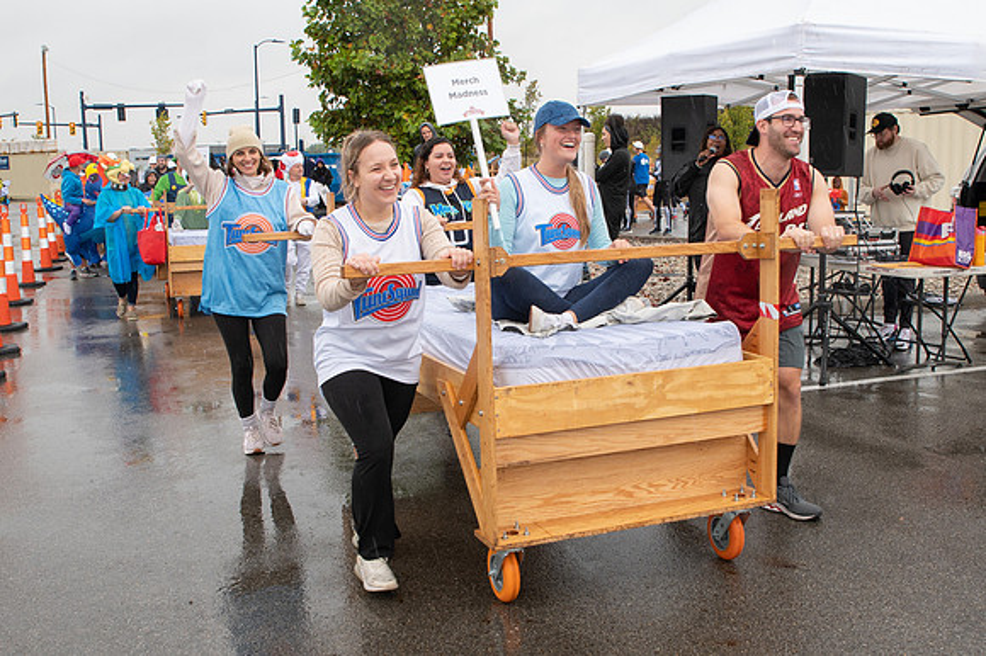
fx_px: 1067
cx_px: 516
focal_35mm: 39
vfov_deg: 34.2
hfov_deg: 49.6
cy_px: 340
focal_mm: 24
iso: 400
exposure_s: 1/200
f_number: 7.1
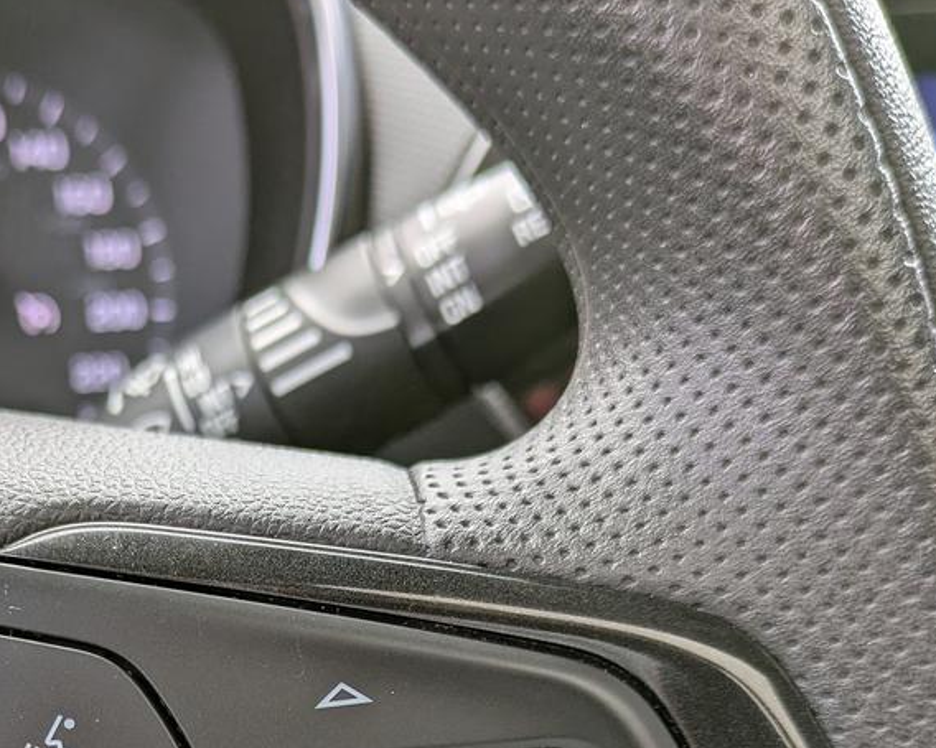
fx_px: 1523
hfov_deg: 33.6
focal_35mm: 55
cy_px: 774
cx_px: 248
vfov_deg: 26.0
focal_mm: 5.43
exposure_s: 1/100
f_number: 1.89
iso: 164
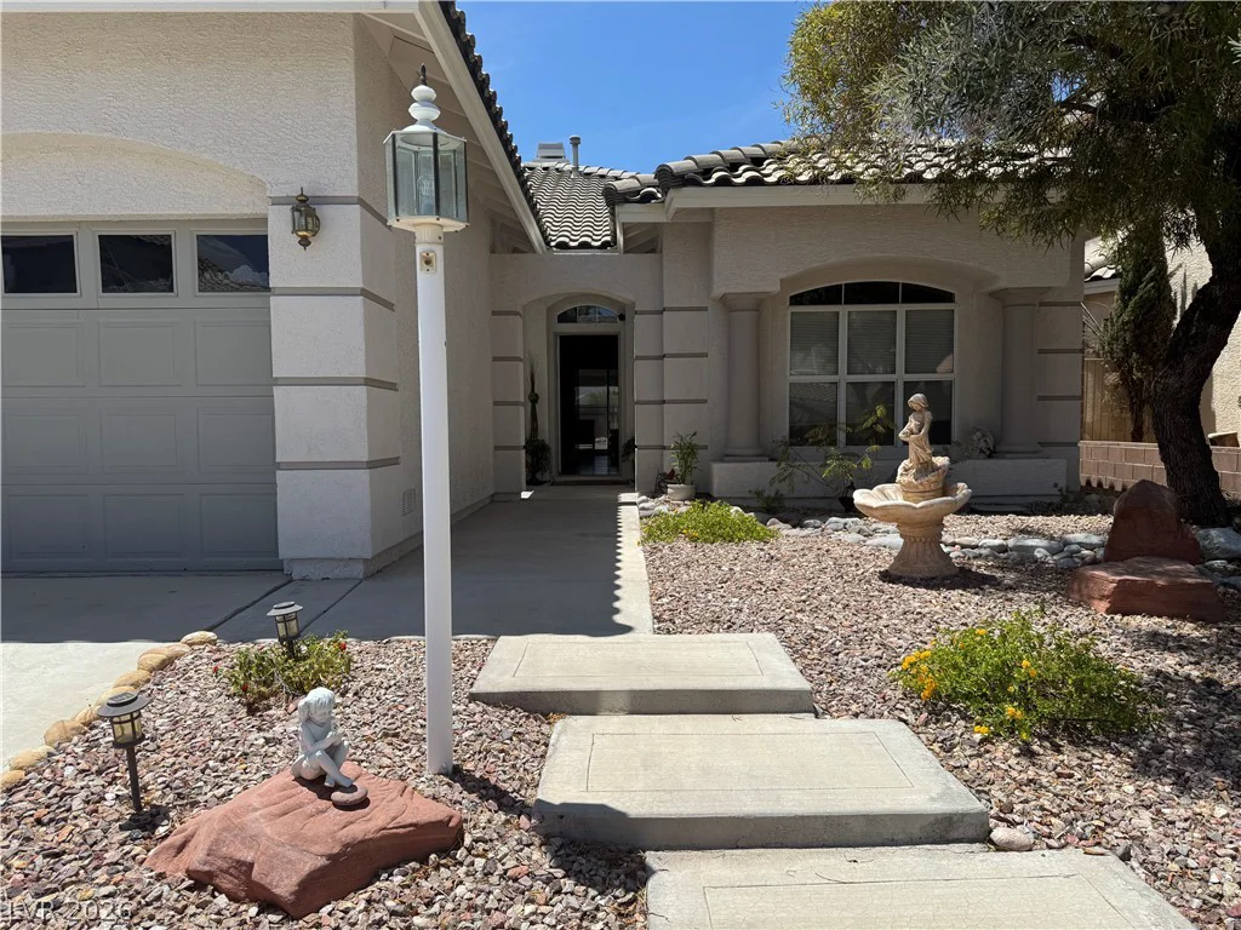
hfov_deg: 71.6
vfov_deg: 56.8
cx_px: 620
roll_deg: +0.2
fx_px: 860
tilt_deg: -3.2
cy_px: 465
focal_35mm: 24
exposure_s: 1/5348
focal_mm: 6.76
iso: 80
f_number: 1.78
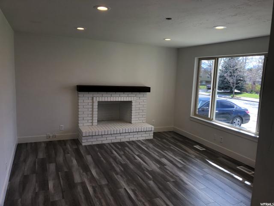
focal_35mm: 28
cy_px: 103
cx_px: 137
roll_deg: -2.0
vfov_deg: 49.7
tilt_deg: -7.5
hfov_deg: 63.4
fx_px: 222
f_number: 1.8
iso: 32
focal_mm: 4
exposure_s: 1/120
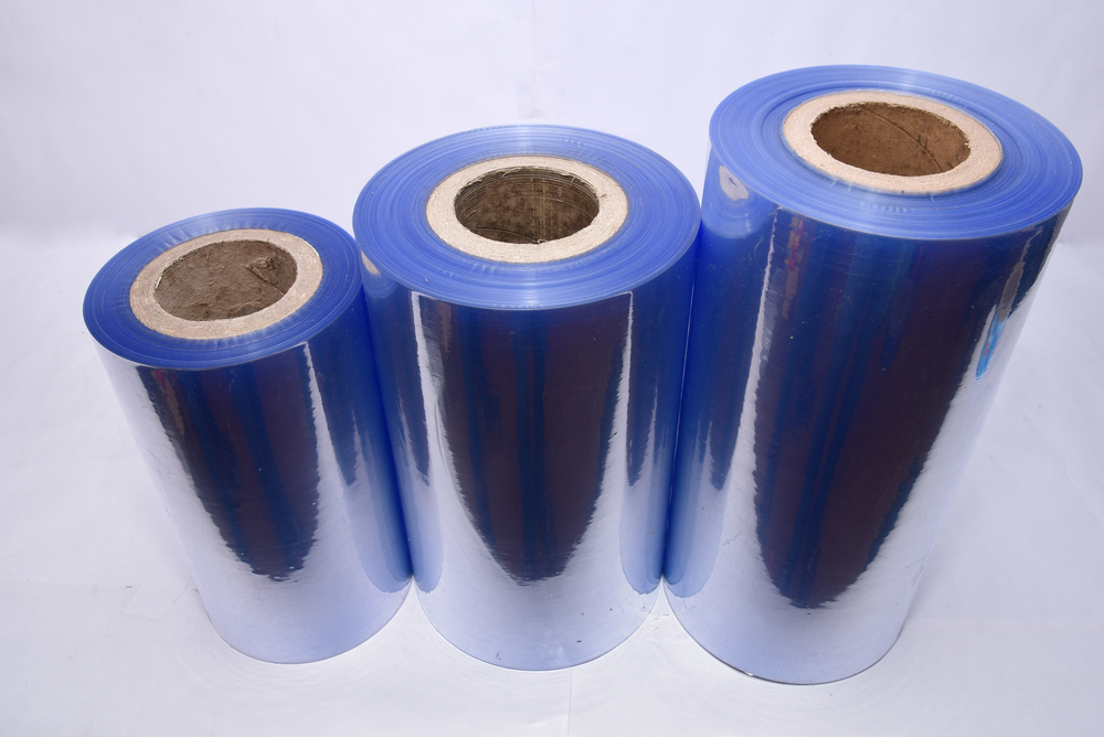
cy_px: 368
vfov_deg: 41.2
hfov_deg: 58.7
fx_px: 982
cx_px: 552
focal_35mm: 32
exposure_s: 1/160
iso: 640
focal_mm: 32
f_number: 14
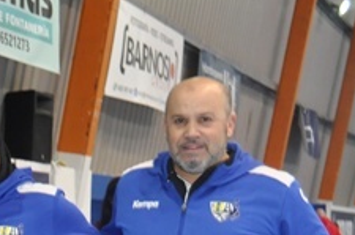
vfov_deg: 10.7
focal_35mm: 123
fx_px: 1208
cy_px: 357
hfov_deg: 15.6
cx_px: -151
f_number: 3.8
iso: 800
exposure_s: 1/60
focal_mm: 23
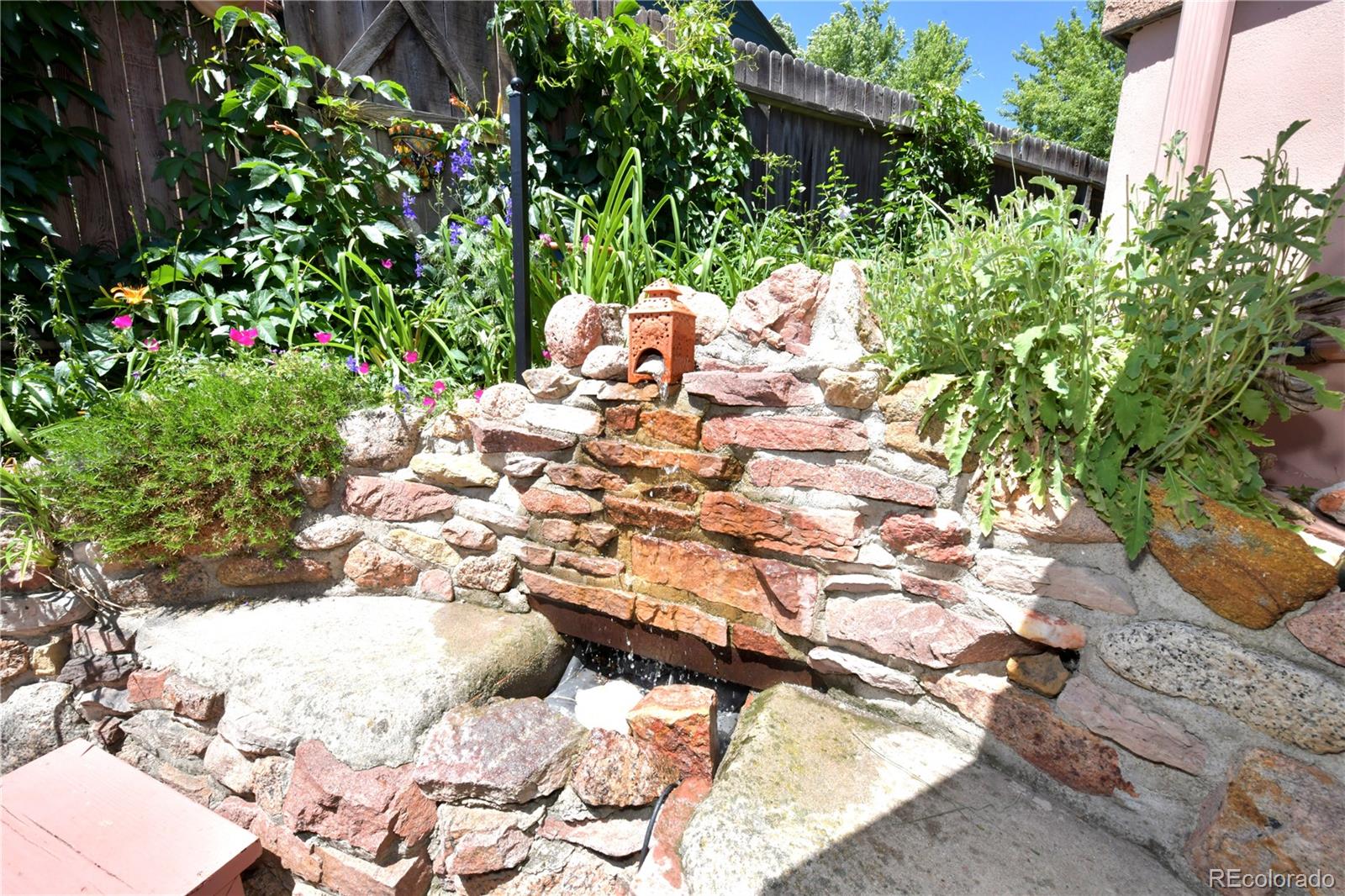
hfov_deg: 104.3
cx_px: 672
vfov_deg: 81.2
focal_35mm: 14
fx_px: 523
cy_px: 448
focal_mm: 14
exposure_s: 1/250
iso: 400
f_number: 14
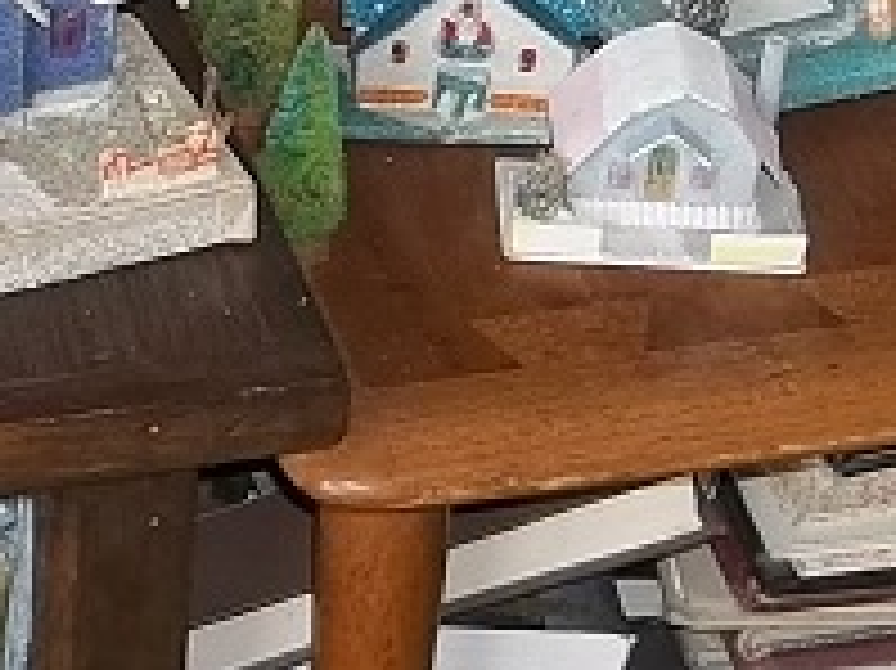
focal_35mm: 139
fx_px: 3596
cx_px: -81
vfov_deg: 10.7
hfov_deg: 13.9
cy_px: 256
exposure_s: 1/30
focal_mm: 4.9
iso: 80
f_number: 3.5
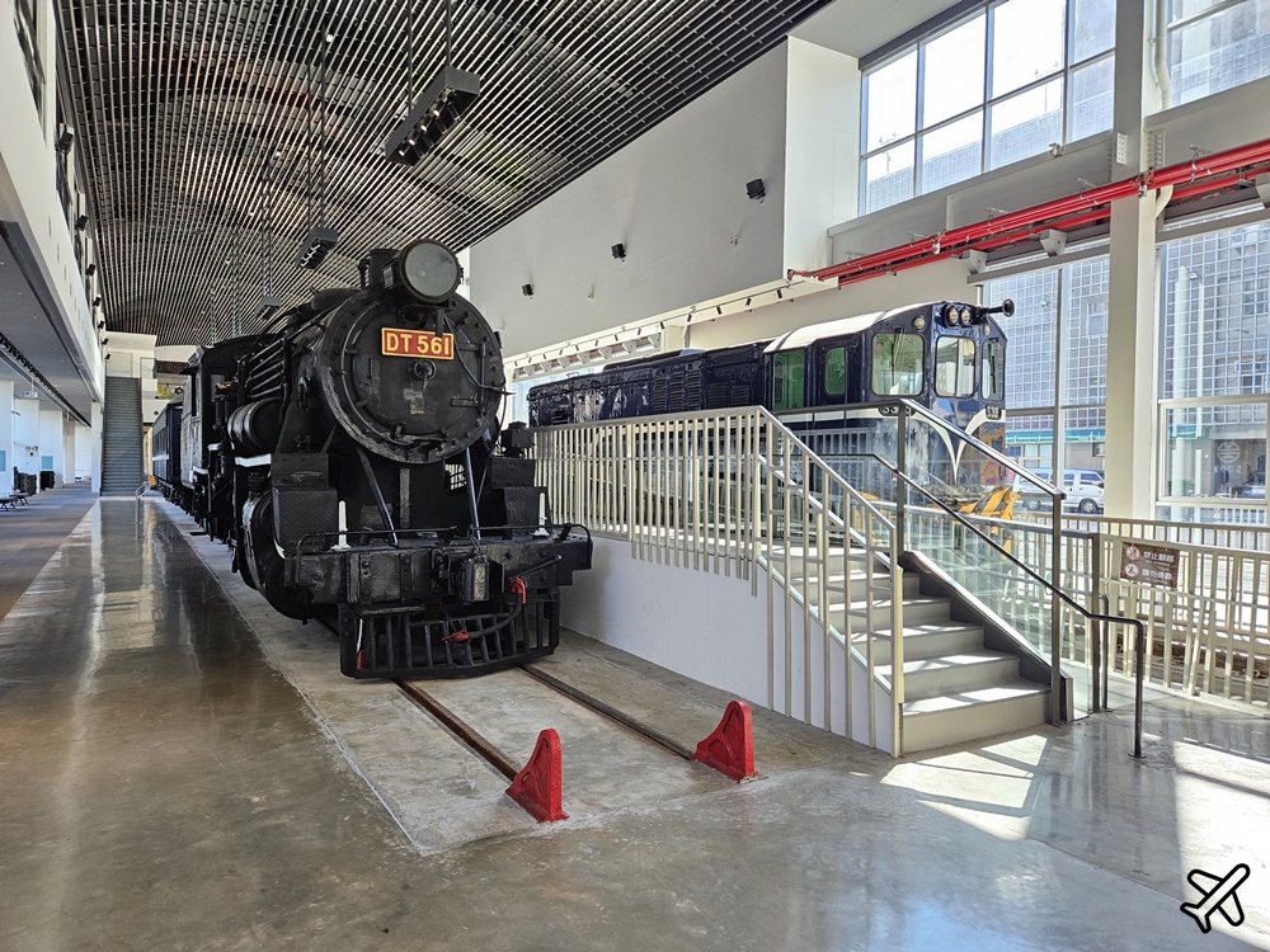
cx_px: 635
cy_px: 476
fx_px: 844
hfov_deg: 73.9
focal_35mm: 23
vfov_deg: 58.9
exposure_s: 1/180
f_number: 1.8
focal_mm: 5.4
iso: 100
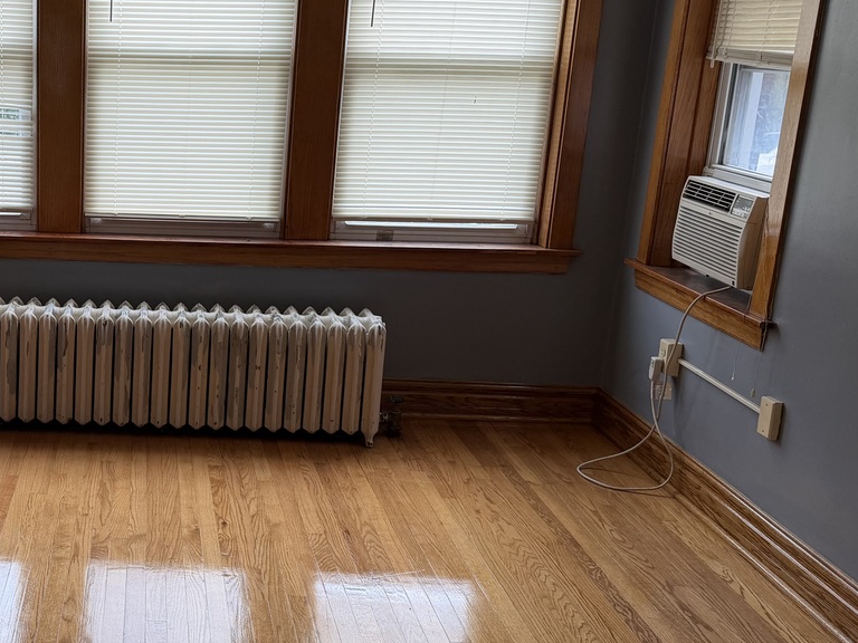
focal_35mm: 45
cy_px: 330
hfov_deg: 39.6
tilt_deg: -15.7
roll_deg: -0.6
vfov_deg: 32.2
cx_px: 117
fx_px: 1115
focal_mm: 6.76
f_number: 1.78
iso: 100
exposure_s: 1/120
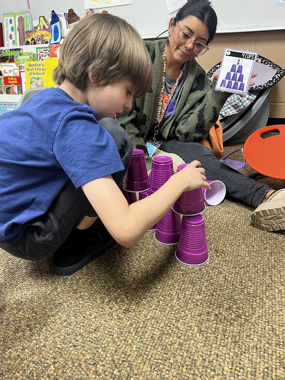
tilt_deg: -24.0
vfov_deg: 67.3
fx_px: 285
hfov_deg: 53.1
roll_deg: +2.6
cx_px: 142
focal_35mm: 26
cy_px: 190
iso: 160
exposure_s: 1/60
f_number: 1.5
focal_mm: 5.7
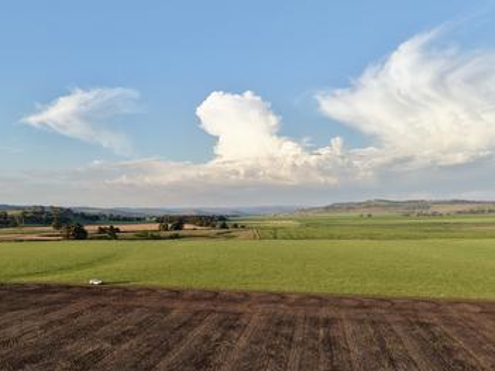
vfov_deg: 40.2
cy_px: 247
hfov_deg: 51.5
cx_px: 159
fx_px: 500
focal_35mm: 35
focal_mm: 8.67
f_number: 1.8
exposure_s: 1/1250
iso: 190
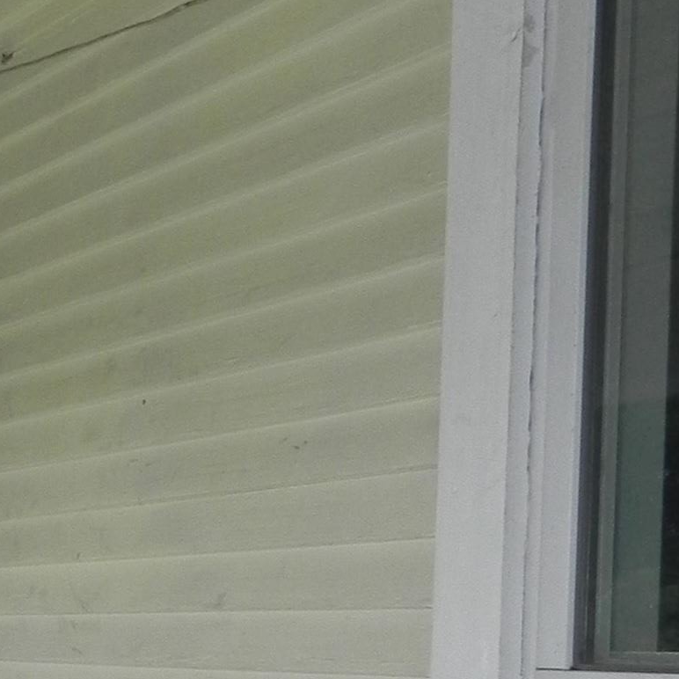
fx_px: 2264
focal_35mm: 102
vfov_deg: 16.7
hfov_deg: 15.9
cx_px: -287
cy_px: 685
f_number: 5.6
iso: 160
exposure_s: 1/216
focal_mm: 5.2
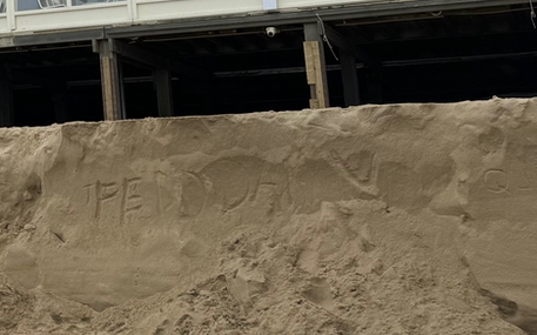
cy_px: -35
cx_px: -189
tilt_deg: +13.5
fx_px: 1141
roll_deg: +1.6
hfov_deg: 23.1
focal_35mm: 78
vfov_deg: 16.2
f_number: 1.78
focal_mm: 6.86
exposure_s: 1/604
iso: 80
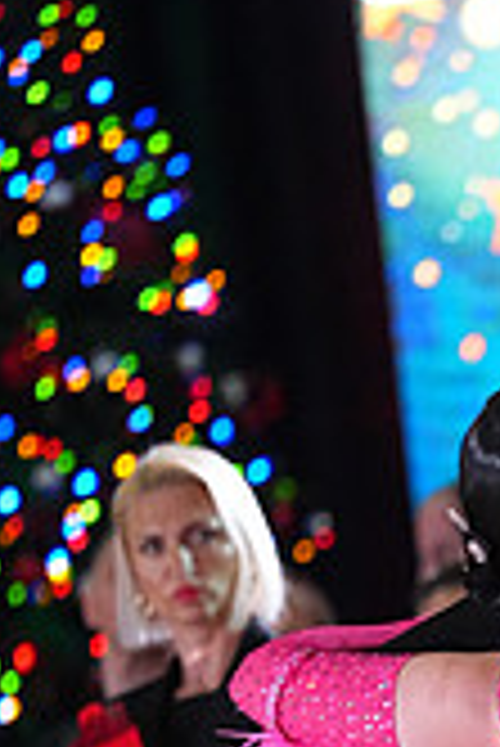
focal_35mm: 697
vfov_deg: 3.0
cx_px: 854
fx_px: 14490
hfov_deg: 2.0
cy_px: 1022
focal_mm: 200
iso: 6400
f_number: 4
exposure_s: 1/400
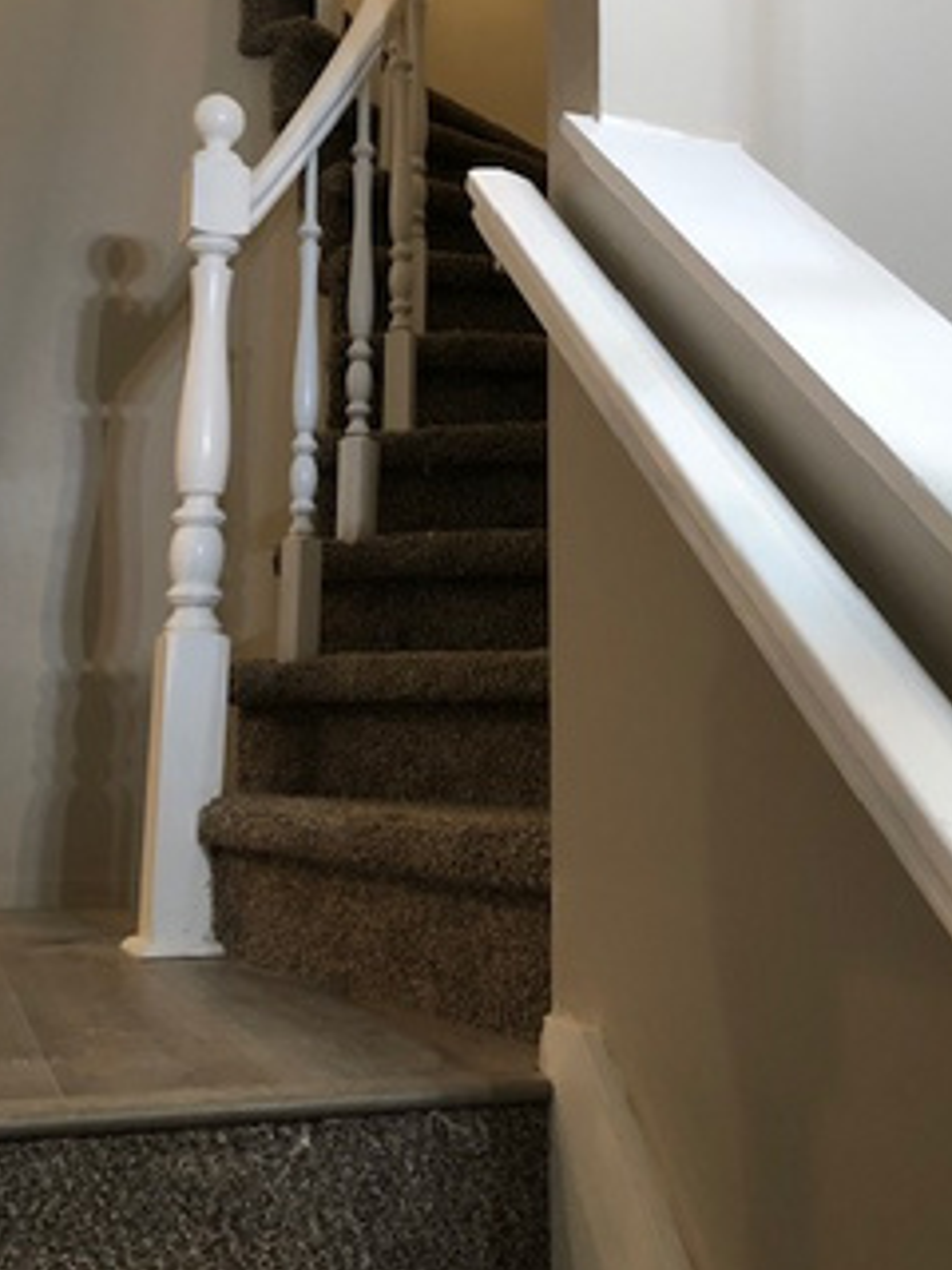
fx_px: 1540
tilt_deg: +15.5
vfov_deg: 43.6
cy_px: 341
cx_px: 496
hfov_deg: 34.3
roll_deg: -0.7
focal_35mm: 42
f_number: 1.8
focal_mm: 3.99
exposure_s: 1/15
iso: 50
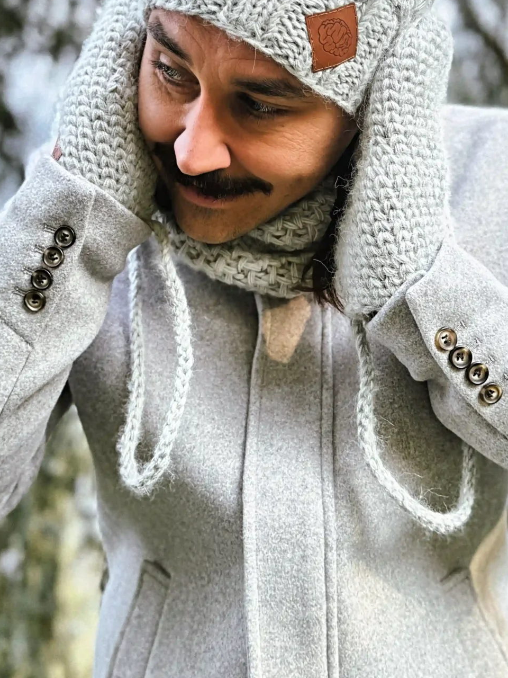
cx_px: 282
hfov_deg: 30.2
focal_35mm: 48
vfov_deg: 38.9
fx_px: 939
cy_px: 192
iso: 100
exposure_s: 1/290
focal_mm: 6.76
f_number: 1.8
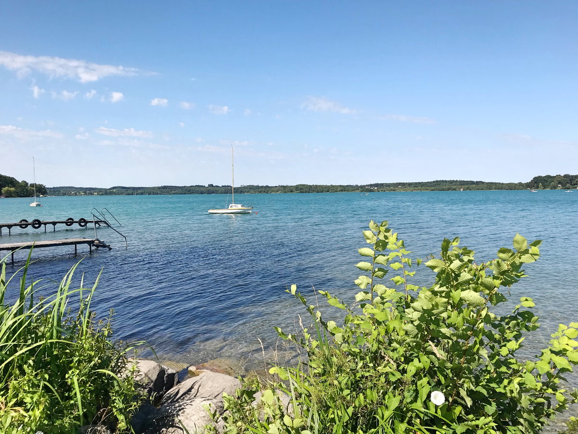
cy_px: 217
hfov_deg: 63.4
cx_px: 289
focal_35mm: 28
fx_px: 468
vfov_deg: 49.7
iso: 20
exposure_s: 1/2457
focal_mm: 3.99
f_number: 1.8
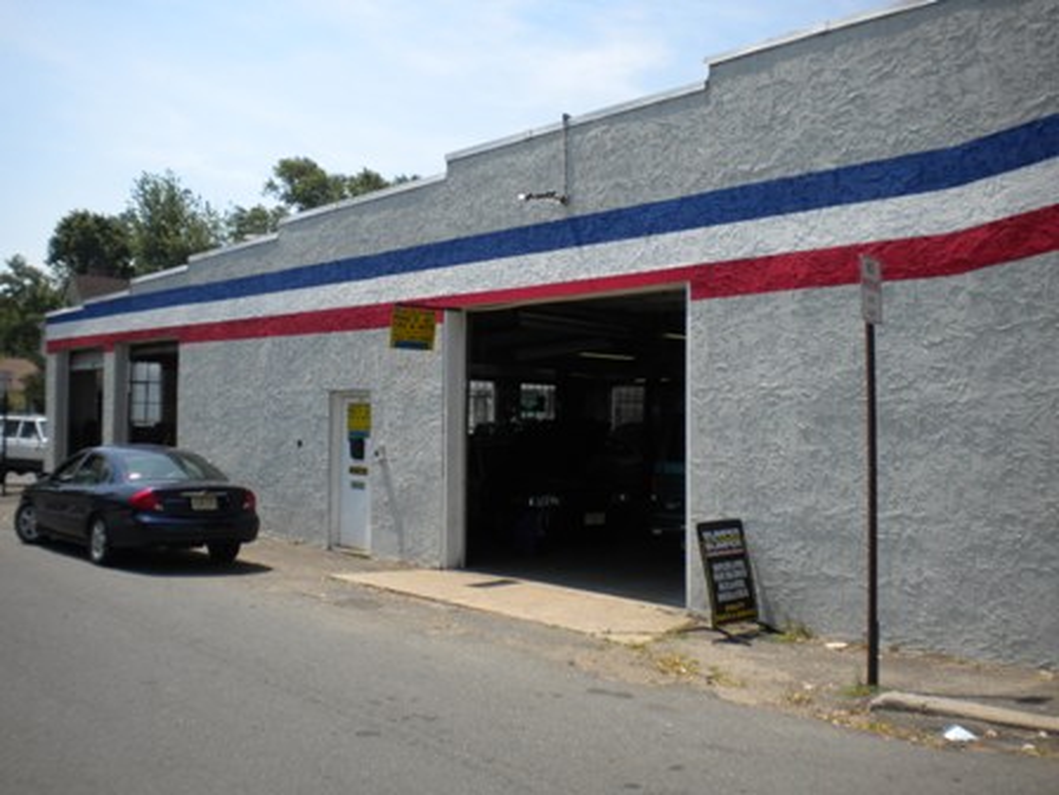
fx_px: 1071
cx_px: 530
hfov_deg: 52.6
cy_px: 398
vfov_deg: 40.7
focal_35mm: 35
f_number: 4.6
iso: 80
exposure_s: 1/626
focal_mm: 6.3
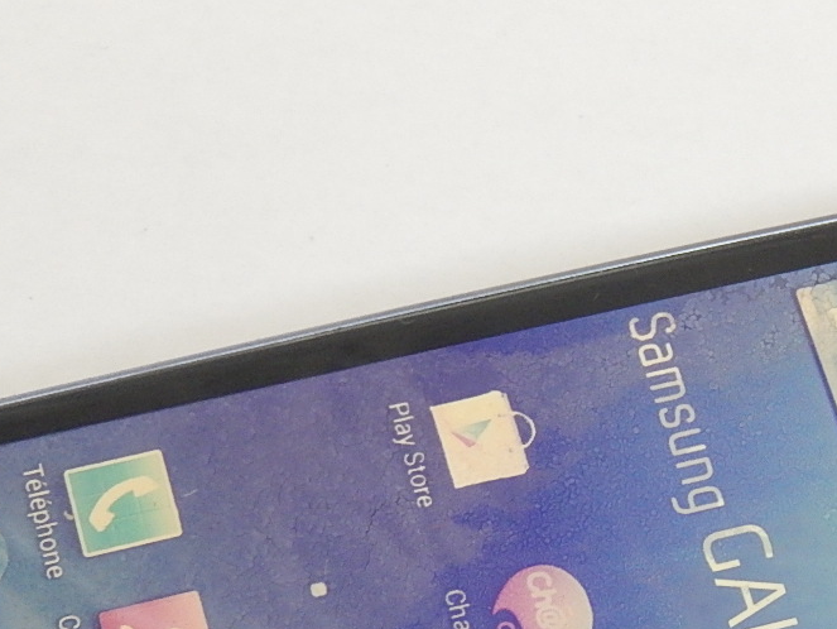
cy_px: 726
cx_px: 749
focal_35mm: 123
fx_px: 2976
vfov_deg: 11.8
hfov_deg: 15.8
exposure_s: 1/50
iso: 400
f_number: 4.5
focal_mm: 9.2
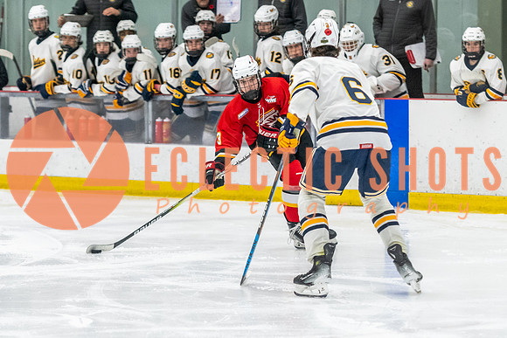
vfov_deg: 5.8
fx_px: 3320
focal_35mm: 236
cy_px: 246
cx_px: 246
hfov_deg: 8.7
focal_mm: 105
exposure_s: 1/800
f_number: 2.8
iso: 3200
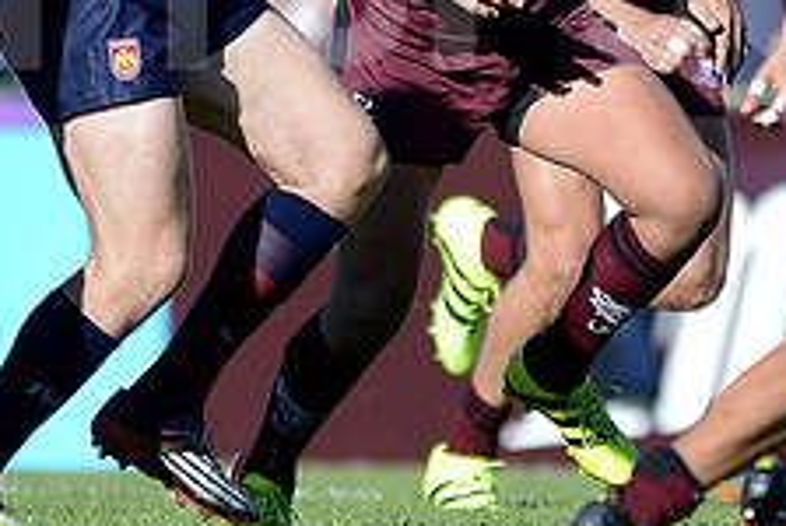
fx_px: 23764
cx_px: 281
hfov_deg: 1.9
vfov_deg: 1.3
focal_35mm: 1087
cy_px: -51
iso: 400
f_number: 4
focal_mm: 420
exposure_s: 1/2500
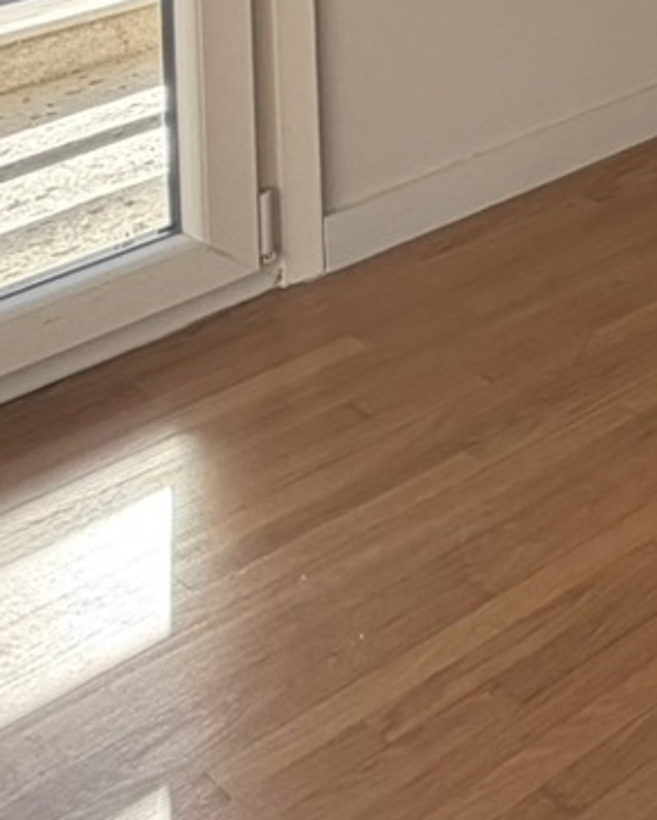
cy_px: -597
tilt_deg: -0.9
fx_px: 1747
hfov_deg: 15.9
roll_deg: +1.4
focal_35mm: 72
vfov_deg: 20.2
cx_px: 1372
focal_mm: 2.22
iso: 50
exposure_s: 1/231
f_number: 2.2
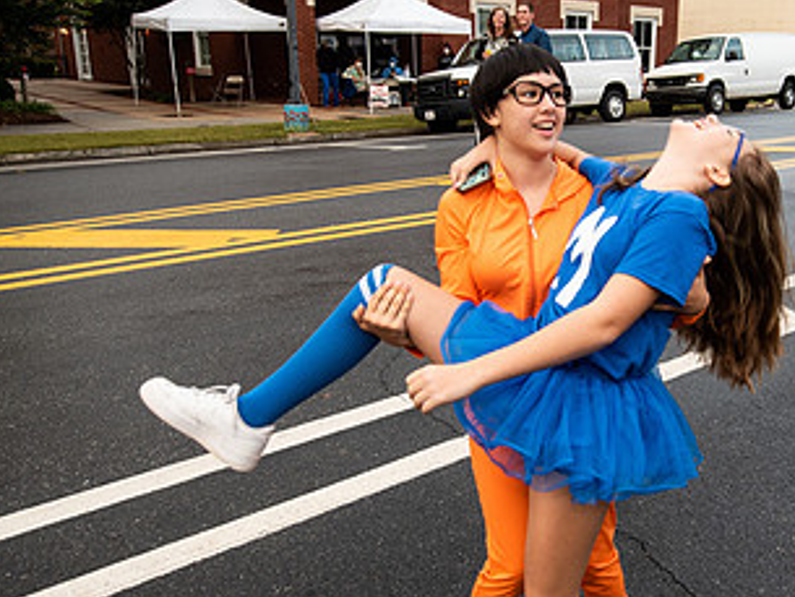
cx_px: 586
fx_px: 873
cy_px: 309
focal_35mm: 38
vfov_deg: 37.7
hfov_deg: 47.3
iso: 400
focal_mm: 19
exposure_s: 1/200
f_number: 3.5
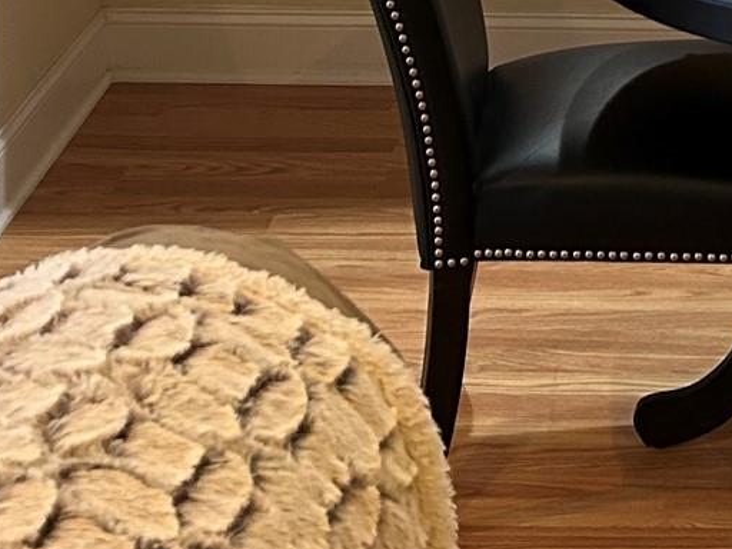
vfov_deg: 12.8
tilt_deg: -6.9
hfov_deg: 18.3
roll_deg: -0.7
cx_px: 769
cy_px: -459
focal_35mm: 104
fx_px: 2199
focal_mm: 5.7
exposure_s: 1/60
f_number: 1.5
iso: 200
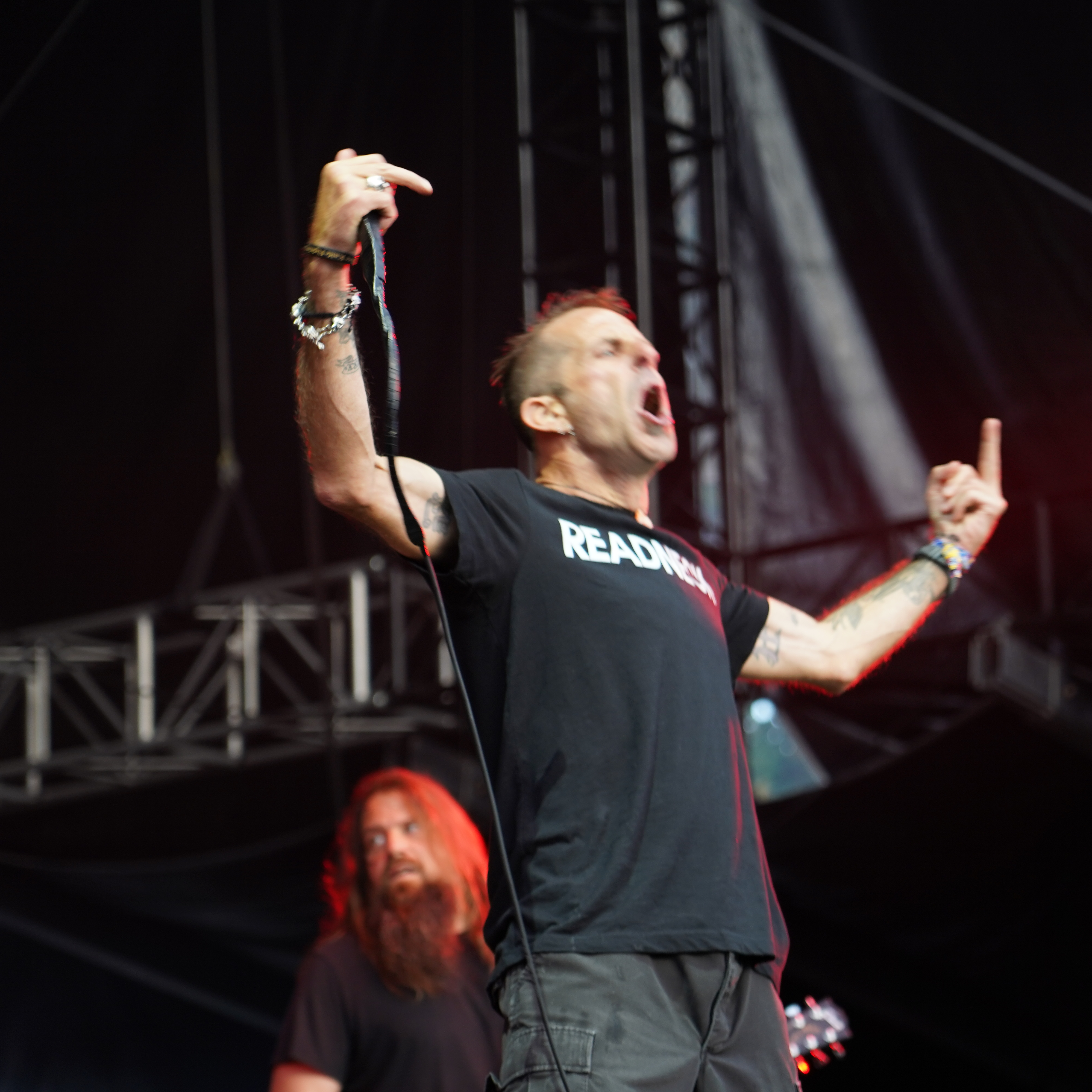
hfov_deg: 13.0
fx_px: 4783
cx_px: 729
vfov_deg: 13.0
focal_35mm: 134
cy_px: 546
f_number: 4
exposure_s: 1/125
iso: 500
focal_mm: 105
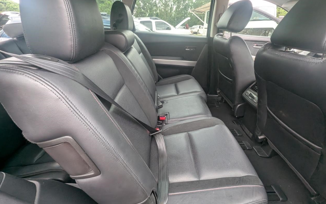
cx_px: 163
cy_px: 96
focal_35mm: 14
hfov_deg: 105.3
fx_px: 124
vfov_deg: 78.5
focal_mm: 1.95
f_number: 2.2
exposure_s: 1/210
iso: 149
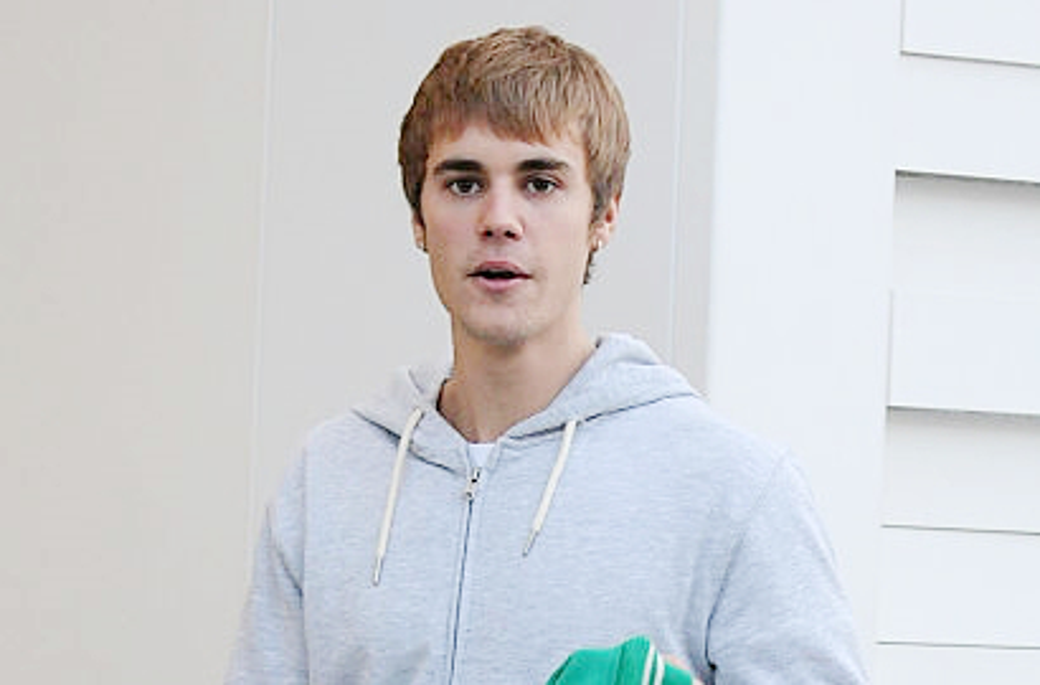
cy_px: 342
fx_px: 3022
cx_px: 520
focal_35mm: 105
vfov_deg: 12.9
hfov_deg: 19.5
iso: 800
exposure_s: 1/320
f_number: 2.8
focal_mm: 70
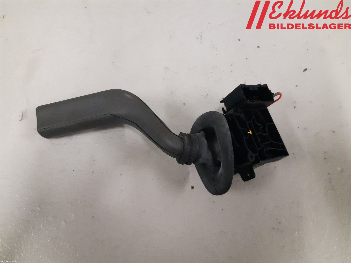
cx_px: 176
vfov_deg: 53.1
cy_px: 132
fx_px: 264
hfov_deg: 67.3
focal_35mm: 26
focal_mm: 3.93
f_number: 1.7
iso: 800
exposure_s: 1/196
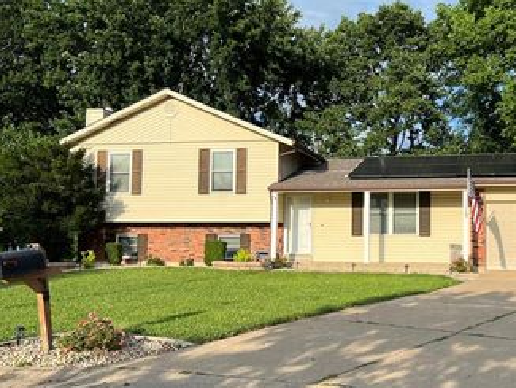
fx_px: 596
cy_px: 215
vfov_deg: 35.9
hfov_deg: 45.8
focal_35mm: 40
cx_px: 357
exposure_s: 1/3831
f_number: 1.5
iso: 50
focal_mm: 5.7
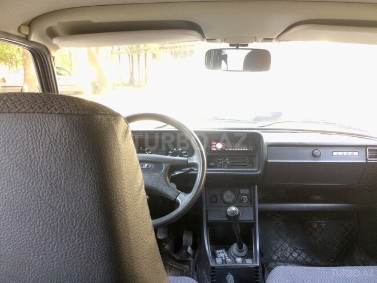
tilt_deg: -13.5
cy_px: 142
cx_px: 188
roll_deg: -0.4
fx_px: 316
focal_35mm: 29
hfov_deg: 61.7
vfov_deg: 48.2
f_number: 2.2
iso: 64
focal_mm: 4.15
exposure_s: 1/33
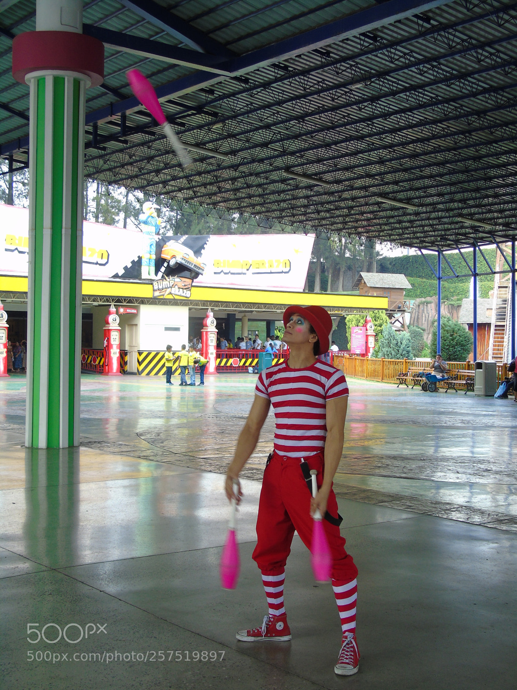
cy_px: 345
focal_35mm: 46
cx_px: 258
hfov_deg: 31.5
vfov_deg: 41.2
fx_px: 916
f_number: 4.1
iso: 80
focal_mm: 8.2
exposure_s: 1/60
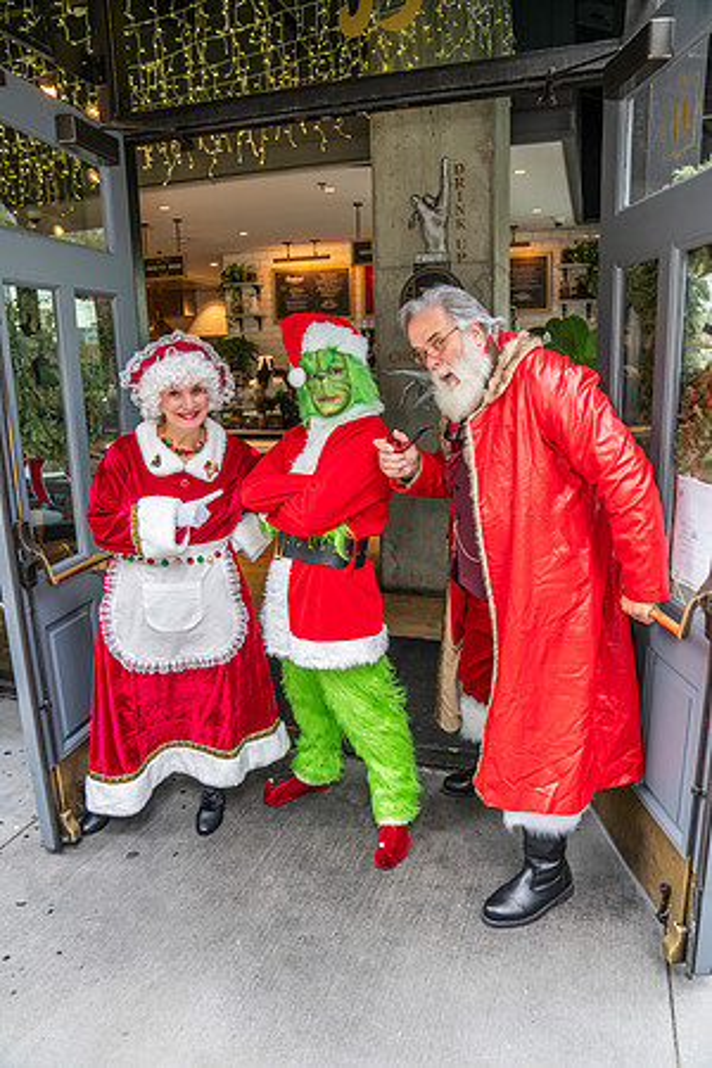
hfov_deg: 53.1
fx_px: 712
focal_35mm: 24
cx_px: 356
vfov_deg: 73.7
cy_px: 534
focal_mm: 24
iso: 1250
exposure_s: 1/160
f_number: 4
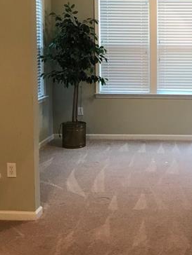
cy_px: 71
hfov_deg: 24.2
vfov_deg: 32.2
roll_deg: +0.1
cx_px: 168
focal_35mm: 59
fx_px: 436
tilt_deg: -2.6
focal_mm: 3.99
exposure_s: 1/20
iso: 40
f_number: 1.8
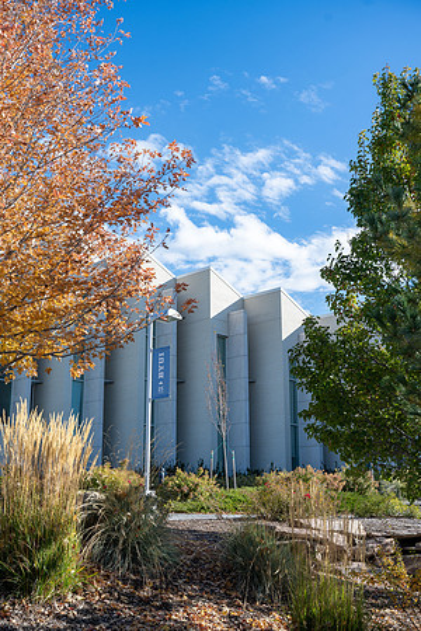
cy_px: 316
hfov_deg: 33.4
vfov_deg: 48.5
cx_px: 210
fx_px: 702
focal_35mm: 40
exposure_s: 1/640
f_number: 5.6
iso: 100
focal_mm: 40
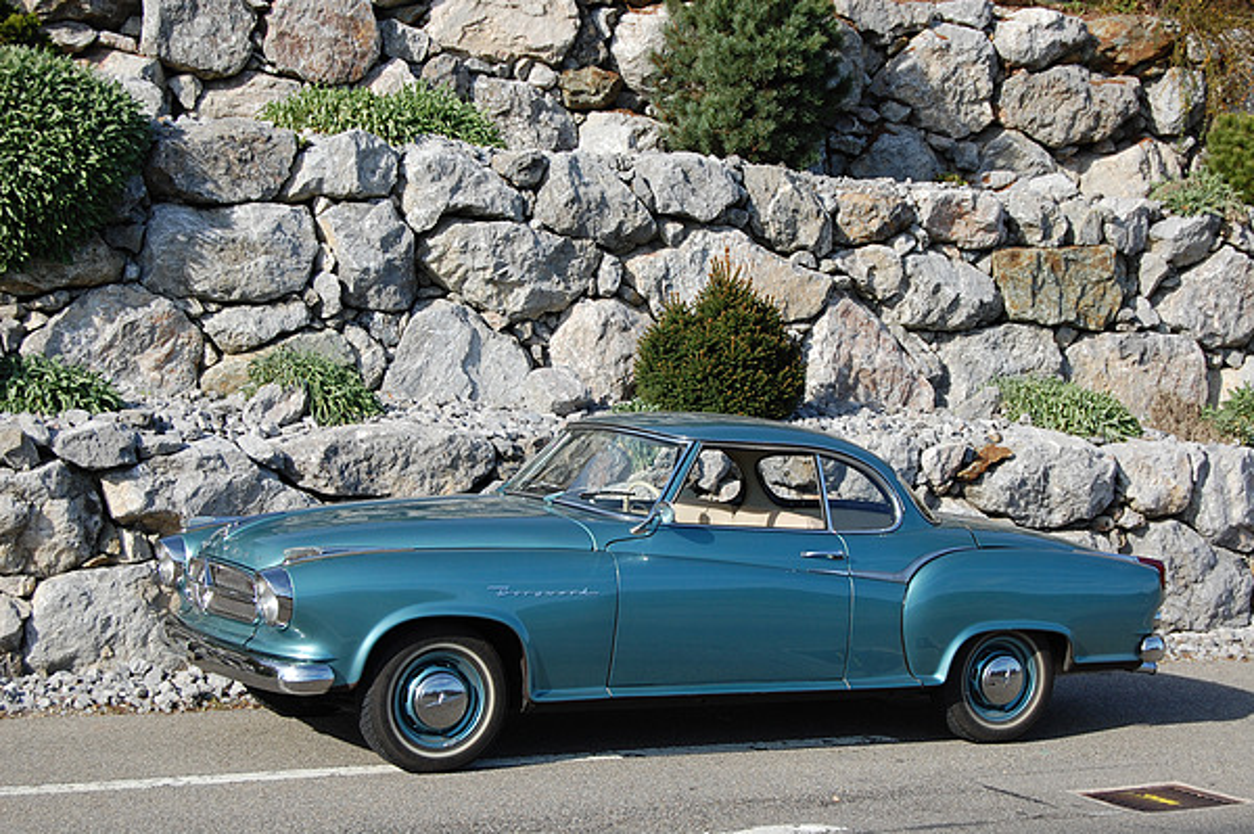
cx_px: 627
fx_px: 2401
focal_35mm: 69
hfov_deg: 29.3
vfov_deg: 19.7
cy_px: 417
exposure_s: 1/320
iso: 200
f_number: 9
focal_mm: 46
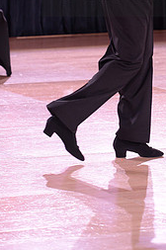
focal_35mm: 280
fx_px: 1942
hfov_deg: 4.9
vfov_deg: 7.3
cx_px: 178
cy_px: -16
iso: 1600
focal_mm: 122
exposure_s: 1/250
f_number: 4
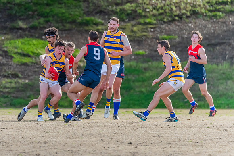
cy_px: 61
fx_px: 5745
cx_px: 62
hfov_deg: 2.3
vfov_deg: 1.6
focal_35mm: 884
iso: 1250
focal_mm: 600
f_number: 6.3
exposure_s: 1/1600
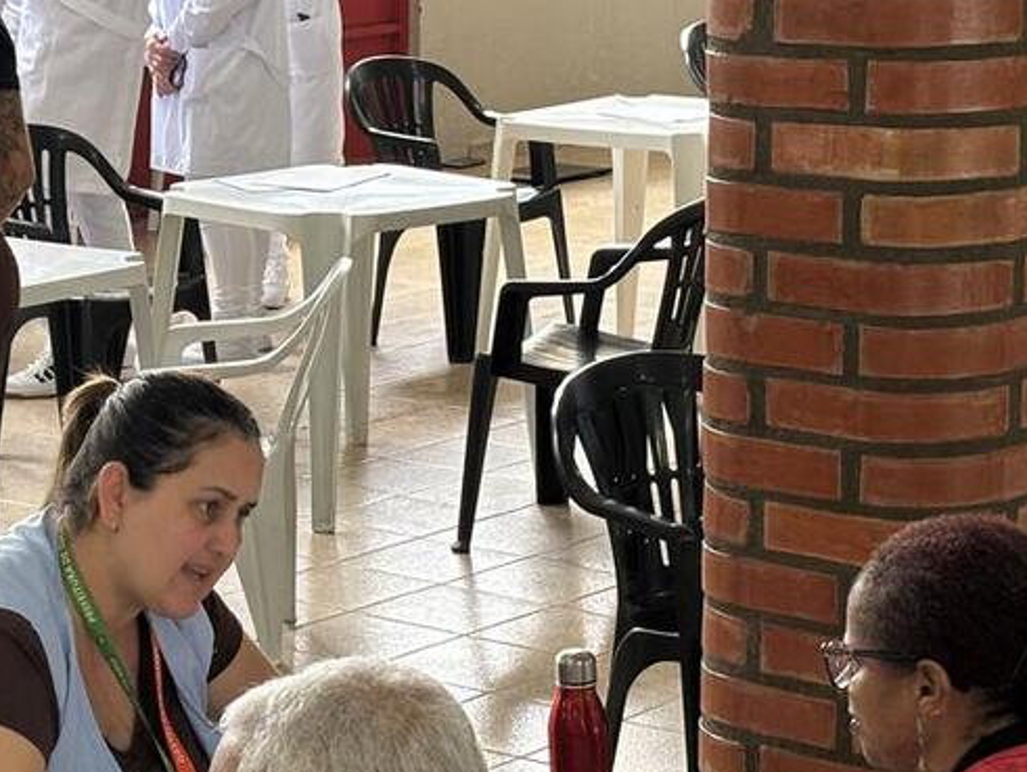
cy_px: 523
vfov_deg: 11.7
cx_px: 261
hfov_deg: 15.4
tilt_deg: -12.4
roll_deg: +1.6
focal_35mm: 127
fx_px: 3771
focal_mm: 5.96
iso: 64
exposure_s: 1/60
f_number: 1.6
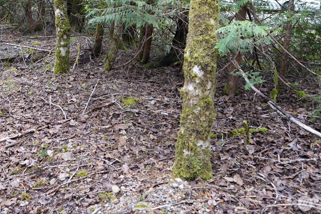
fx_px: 410
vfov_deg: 28.7
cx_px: 116
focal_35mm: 46
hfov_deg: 42.4
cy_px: 45
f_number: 4
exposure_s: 1/160
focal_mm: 29
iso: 1000
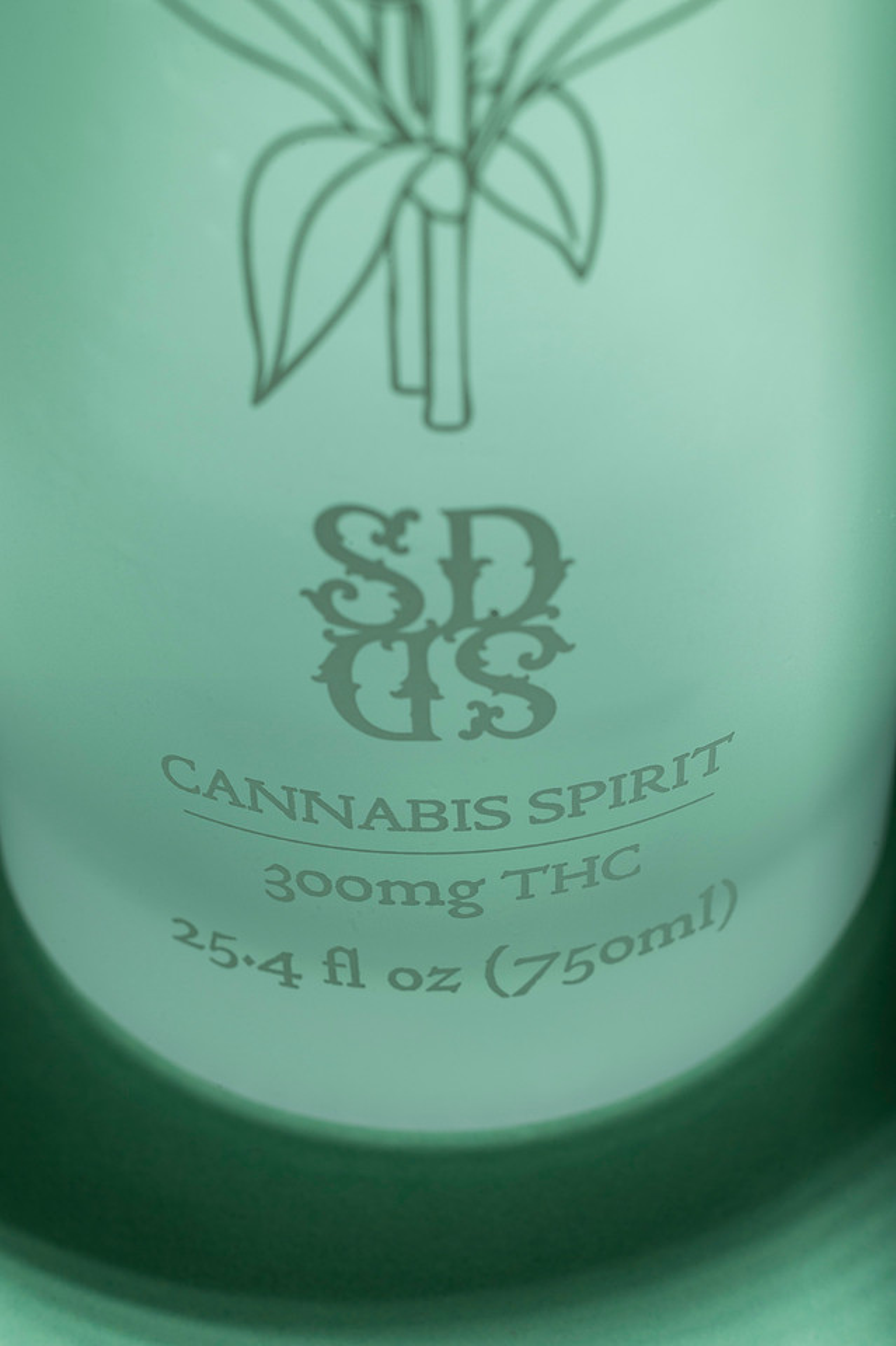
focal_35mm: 50
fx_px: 1869
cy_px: 673
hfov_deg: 27.0
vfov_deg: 39.6
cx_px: 448
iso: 100
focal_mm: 50
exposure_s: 1/80
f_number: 13
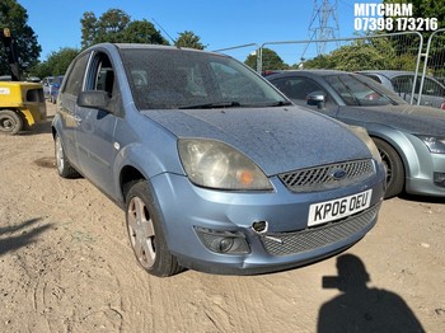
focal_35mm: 26
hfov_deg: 67.3
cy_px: 166
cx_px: 222
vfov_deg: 53.0
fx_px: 334
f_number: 1.8
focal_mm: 4.25
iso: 32
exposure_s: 1/2410
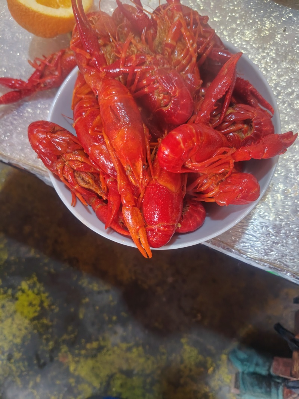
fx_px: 299
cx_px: 150
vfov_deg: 67.3
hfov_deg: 53.1
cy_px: 200
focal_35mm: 26
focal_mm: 4.84
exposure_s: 1/33.3
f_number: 1.88
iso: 494
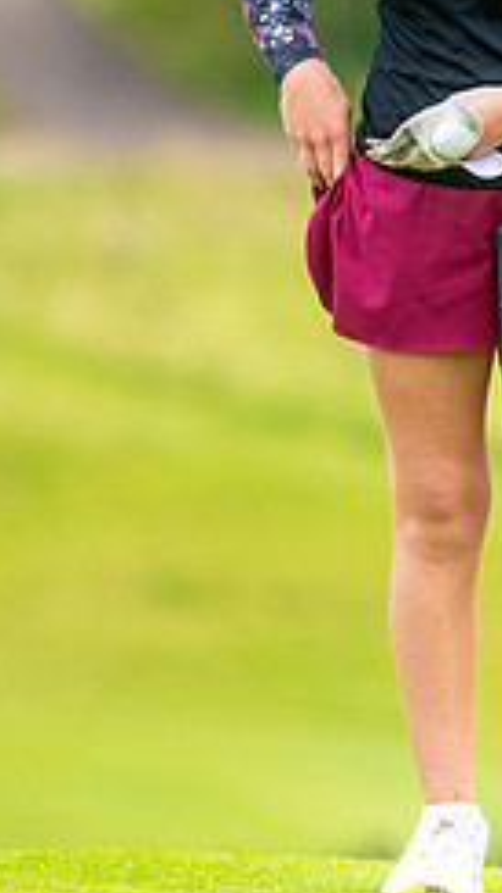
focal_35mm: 1120
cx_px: 989
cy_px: 223
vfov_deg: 1.9
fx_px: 26540
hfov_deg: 1.1
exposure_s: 1/1600
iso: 320
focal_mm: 300
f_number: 4.5
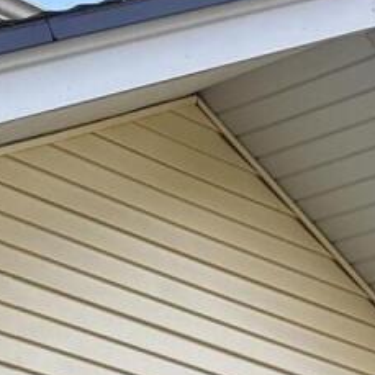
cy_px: 984
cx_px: -670
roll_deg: +1.5
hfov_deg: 7.8
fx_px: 2464
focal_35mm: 201
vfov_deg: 7.9
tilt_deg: +5.2
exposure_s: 1/399
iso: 50
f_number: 1.6
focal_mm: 5.96
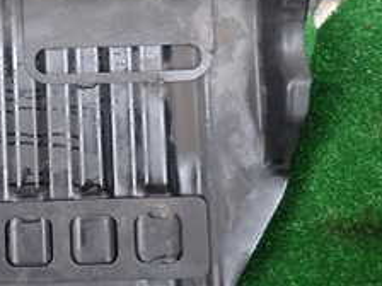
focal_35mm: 67
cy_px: 31
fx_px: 739
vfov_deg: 21.5
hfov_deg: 27.2
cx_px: -7
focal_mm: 4.5
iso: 100
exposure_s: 1/60
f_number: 2
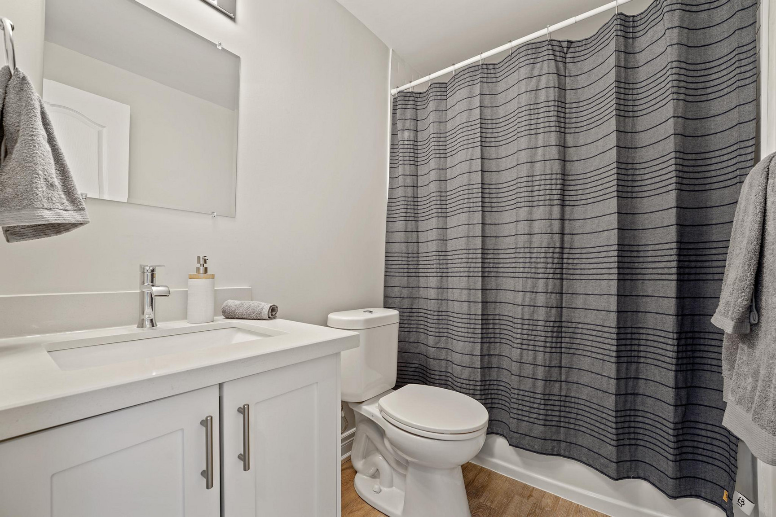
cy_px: 258
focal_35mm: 14
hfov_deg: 104.3
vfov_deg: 81.2
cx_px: 388
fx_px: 302
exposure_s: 2
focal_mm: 14
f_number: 8
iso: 100
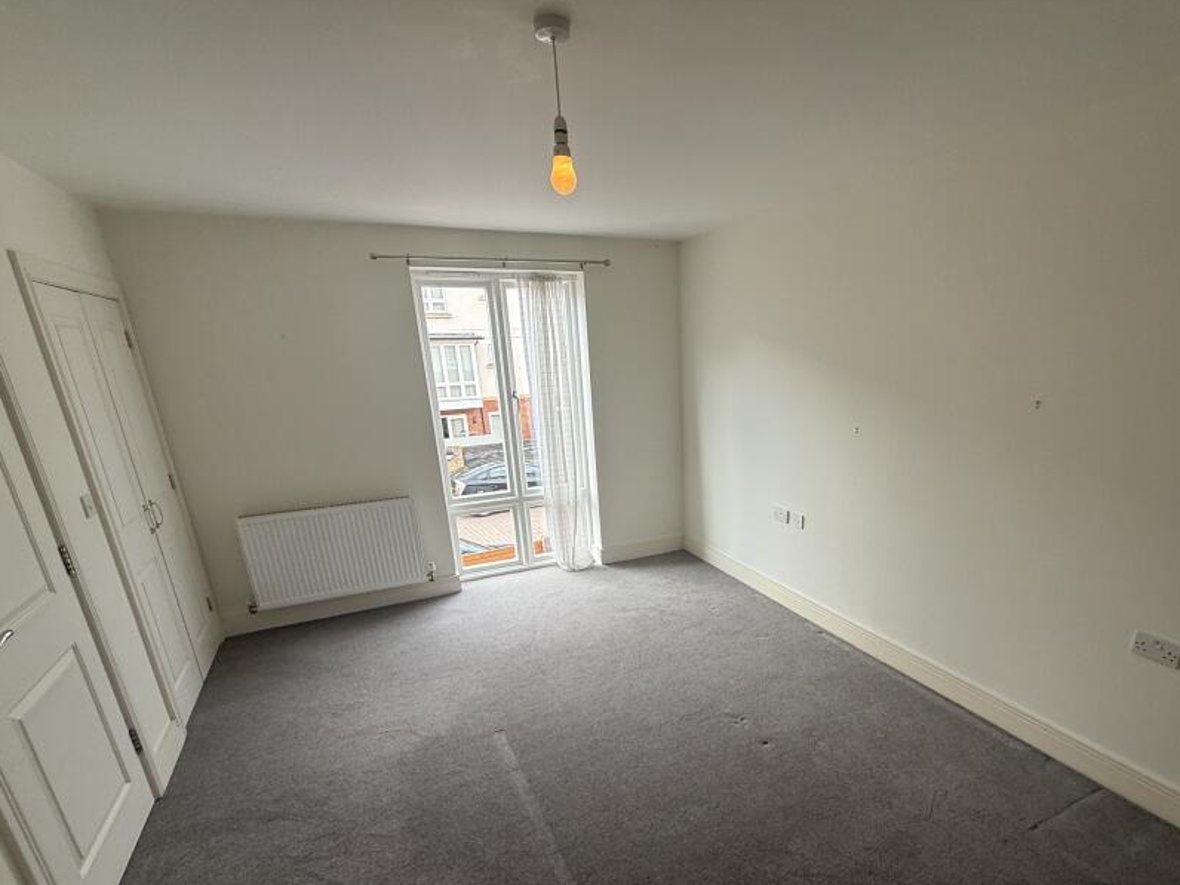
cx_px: 685
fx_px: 614
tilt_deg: -19.7
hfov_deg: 87.0
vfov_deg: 70.3
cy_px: 559
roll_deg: +1.3
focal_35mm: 18
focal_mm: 2.22
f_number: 2.2
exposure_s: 1/99
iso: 50
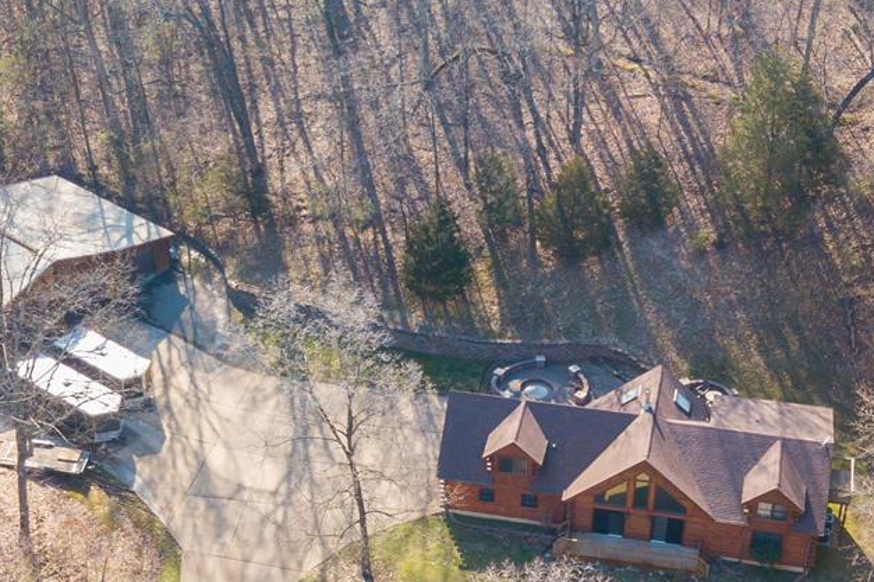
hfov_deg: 29.2
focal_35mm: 69
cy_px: 448
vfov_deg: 19.6
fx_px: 1675
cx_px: 499
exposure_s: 1/25
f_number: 2.2
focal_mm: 4.73
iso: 119
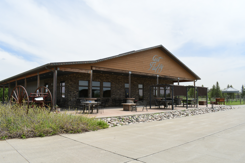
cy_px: 82
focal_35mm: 27
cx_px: 122
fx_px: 184
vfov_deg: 47.9
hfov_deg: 67.4
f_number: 11
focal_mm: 18
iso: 500
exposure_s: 1/640
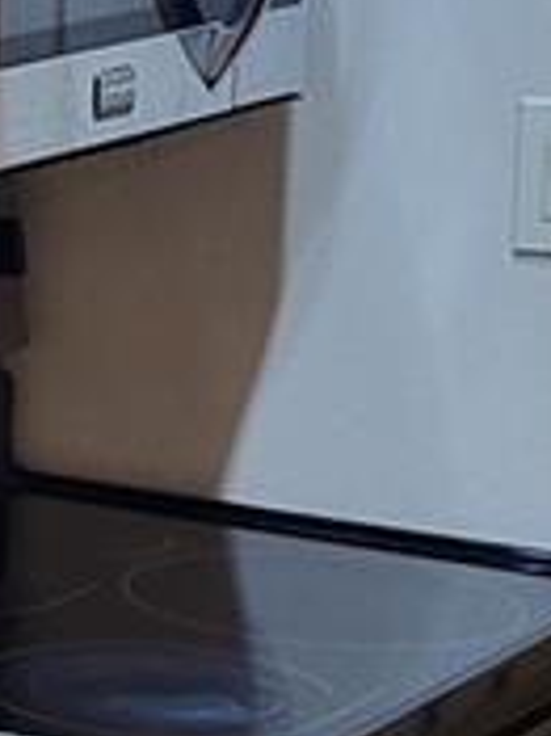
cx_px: -1073
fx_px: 3782
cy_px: 404
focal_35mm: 178
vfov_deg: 11.1
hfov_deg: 7.4
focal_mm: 5.4
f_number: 1.8
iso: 320
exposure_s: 1/120
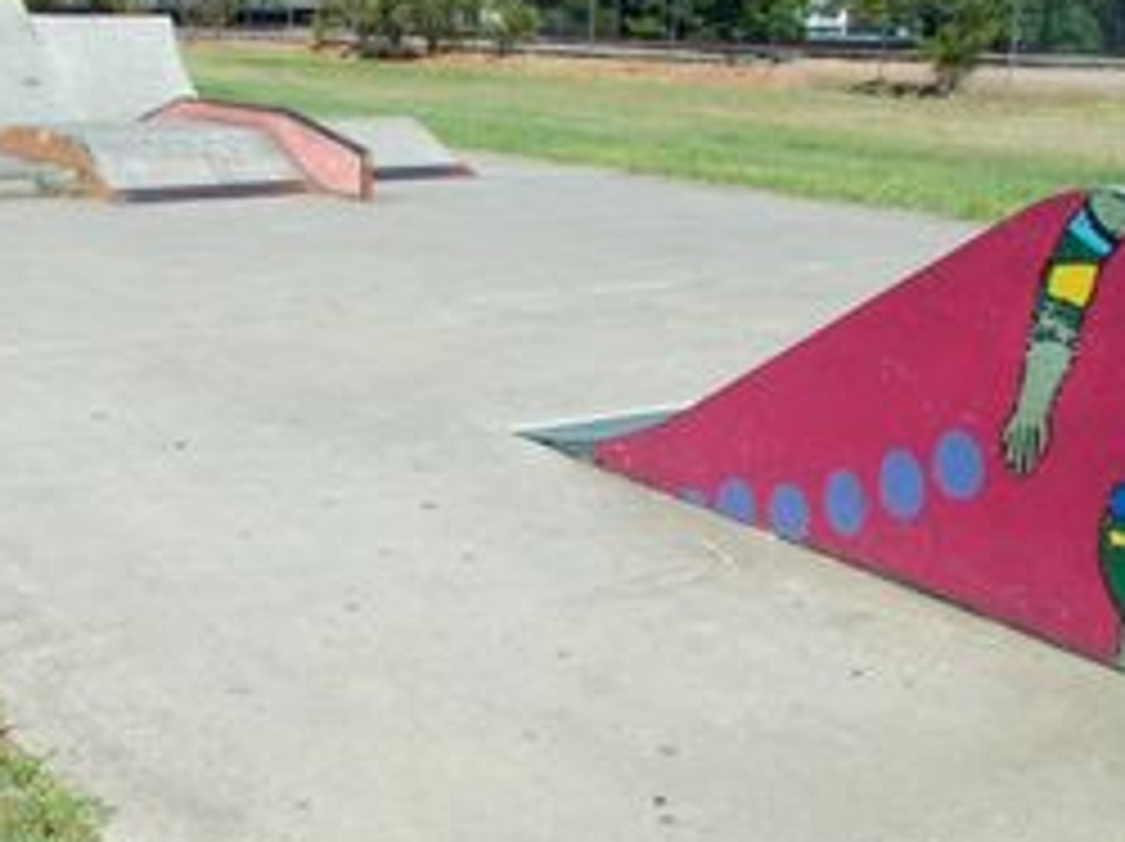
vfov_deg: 29.0
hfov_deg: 38.1
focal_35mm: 50
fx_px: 1623
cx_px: 450
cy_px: 491
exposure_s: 1/160
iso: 80
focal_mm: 4.6
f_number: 8
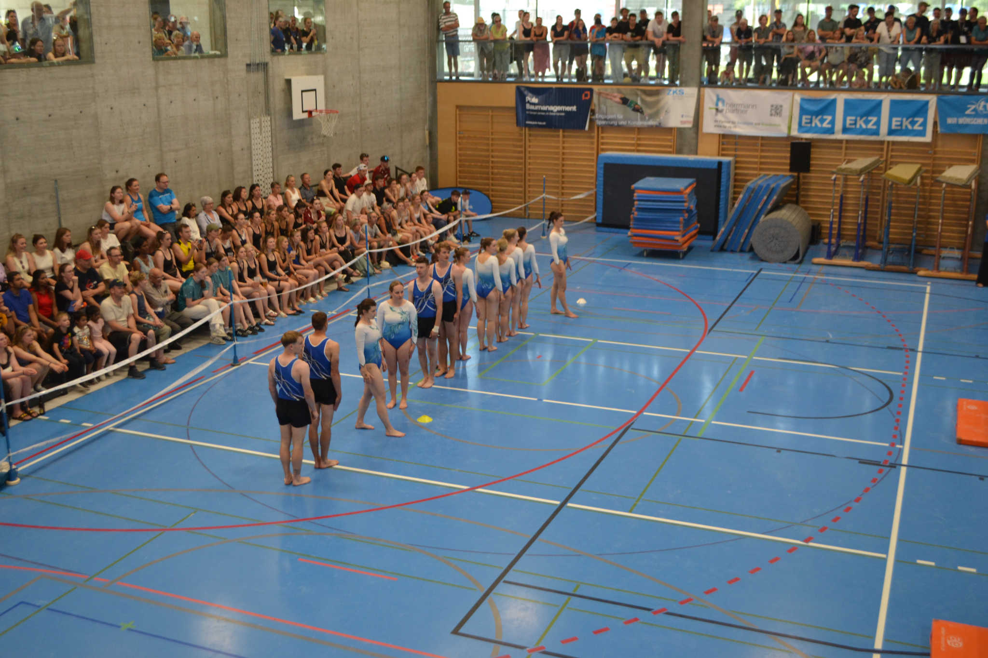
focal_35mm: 39
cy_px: 329
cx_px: 494
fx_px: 1070
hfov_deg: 49.6
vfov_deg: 34.2
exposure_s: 1/60
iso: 800
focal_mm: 26
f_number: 4.2
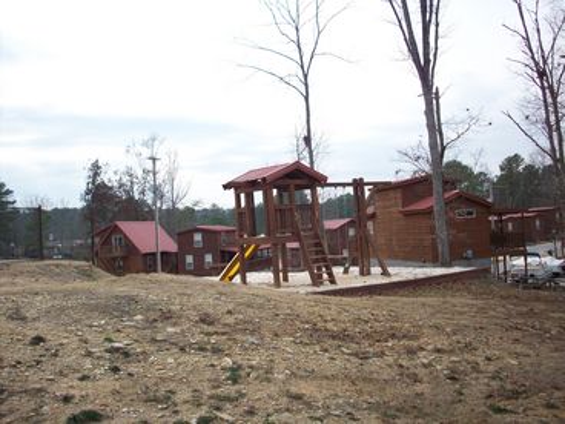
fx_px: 604
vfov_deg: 38.7
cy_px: 212
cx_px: 282
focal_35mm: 37
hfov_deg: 50.1
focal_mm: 6.2
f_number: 2.8
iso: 80
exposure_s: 1/625
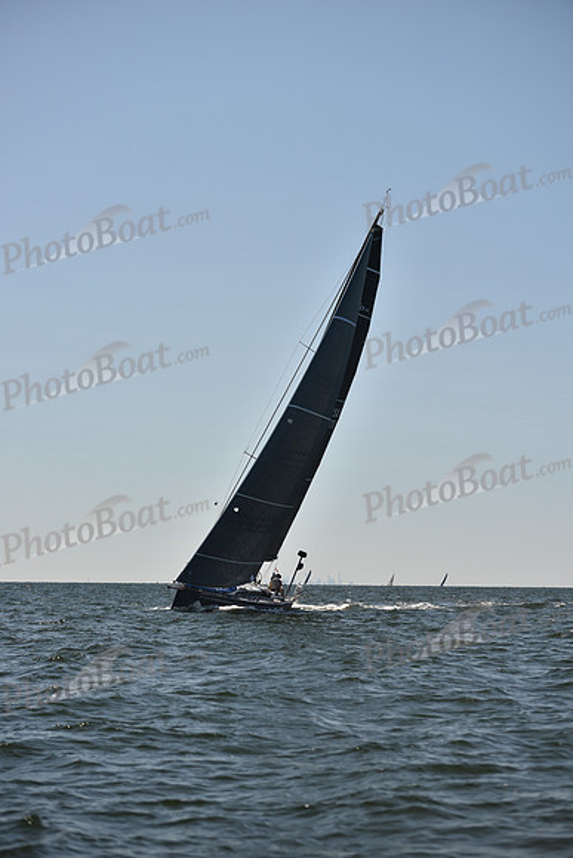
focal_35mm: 90
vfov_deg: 22.6
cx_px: 286
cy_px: 429
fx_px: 2147
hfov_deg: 15.2
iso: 250
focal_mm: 90
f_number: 4
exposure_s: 1/1600
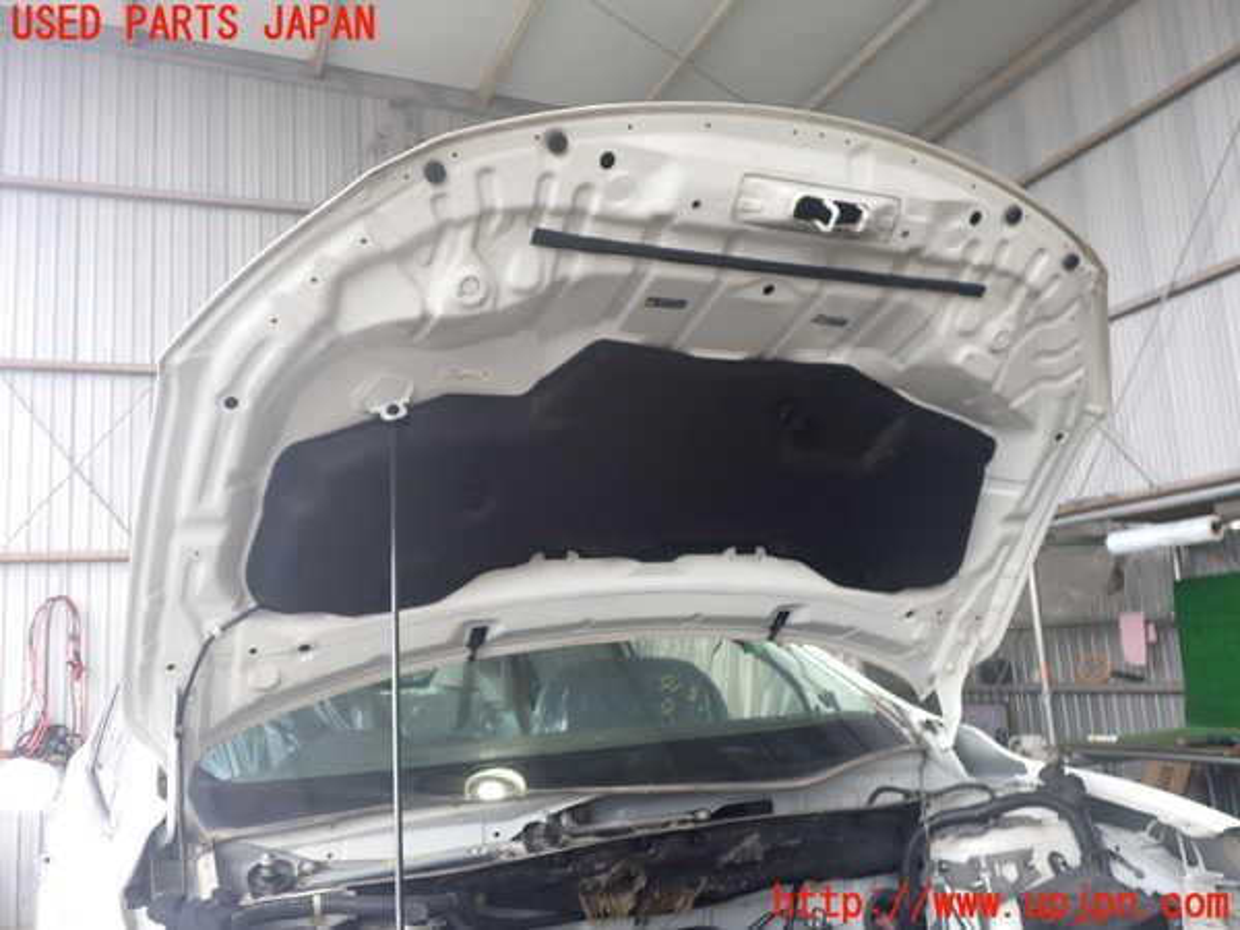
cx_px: 620
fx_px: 1075
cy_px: 465
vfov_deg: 46.8
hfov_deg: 60.0
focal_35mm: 30
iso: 200
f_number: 2.3
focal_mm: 5.4
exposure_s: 1/100
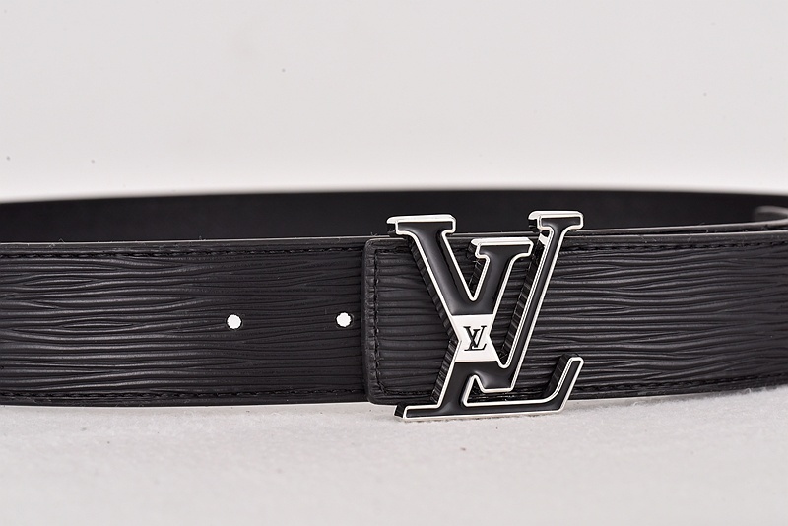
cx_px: 394
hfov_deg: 19.4
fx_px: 2299
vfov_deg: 13.1
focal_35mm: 105
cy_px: 263
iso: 1100
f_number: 16
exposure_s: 1/125
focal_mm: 105
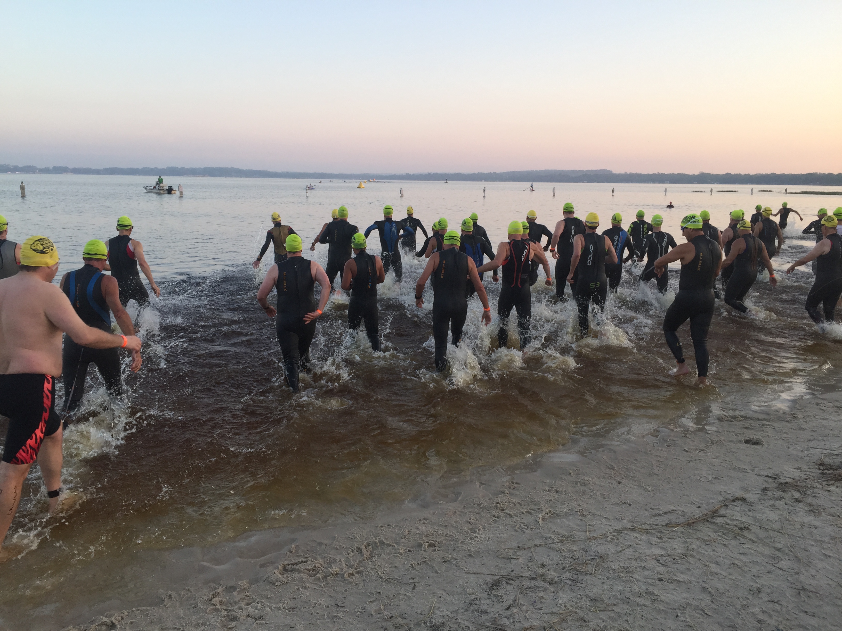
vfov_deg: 48.2
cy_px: 316
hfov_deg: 61.7
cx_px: 421
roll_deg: -1.5
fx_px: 705
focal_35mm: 29
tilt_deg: -10.1
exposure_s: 1/200
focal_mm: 4.15
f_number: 2.2
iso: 32
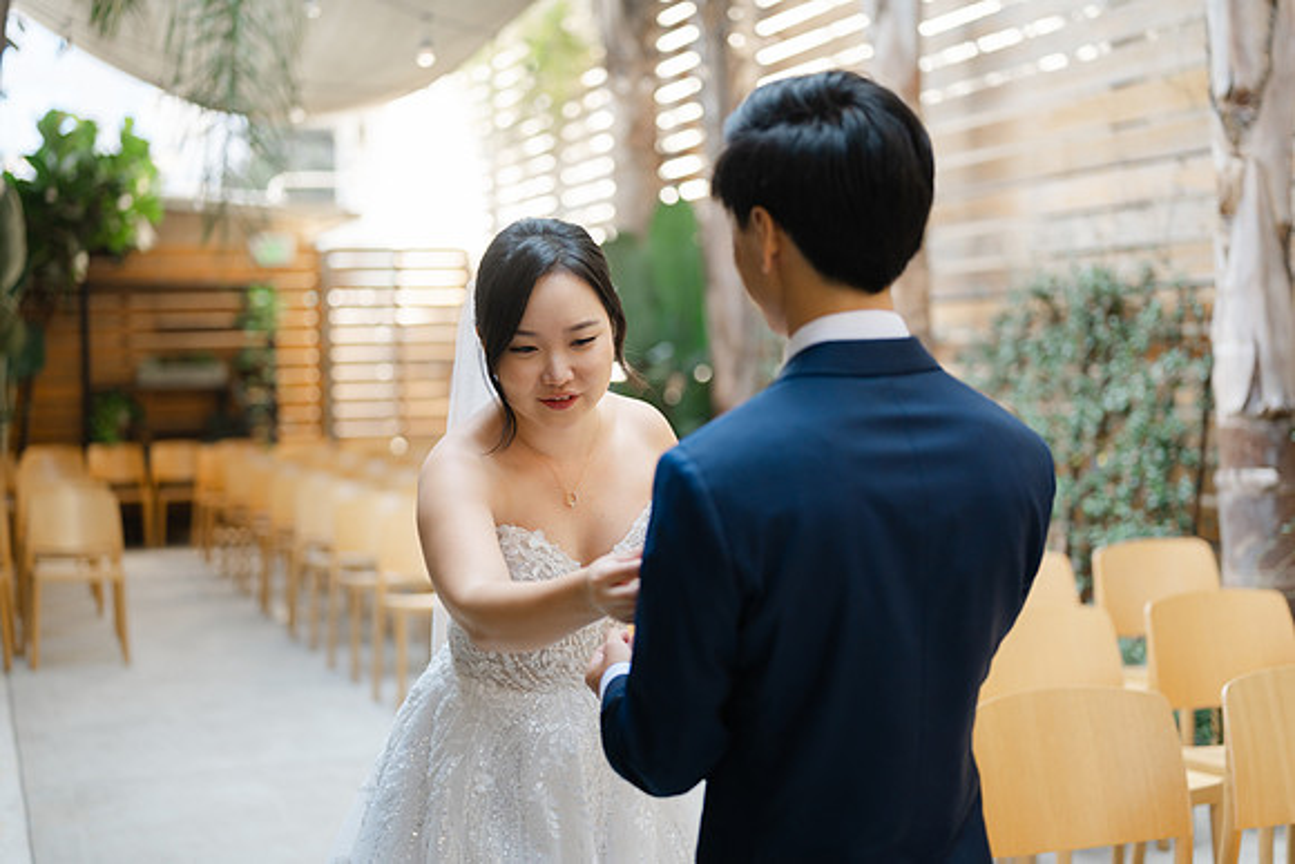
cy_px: 432
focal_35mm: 50
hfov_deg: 39.6
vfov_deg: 27.0
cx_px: 648
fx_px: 1799
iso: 125
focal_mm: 50
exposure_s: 1/200
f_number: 1.8
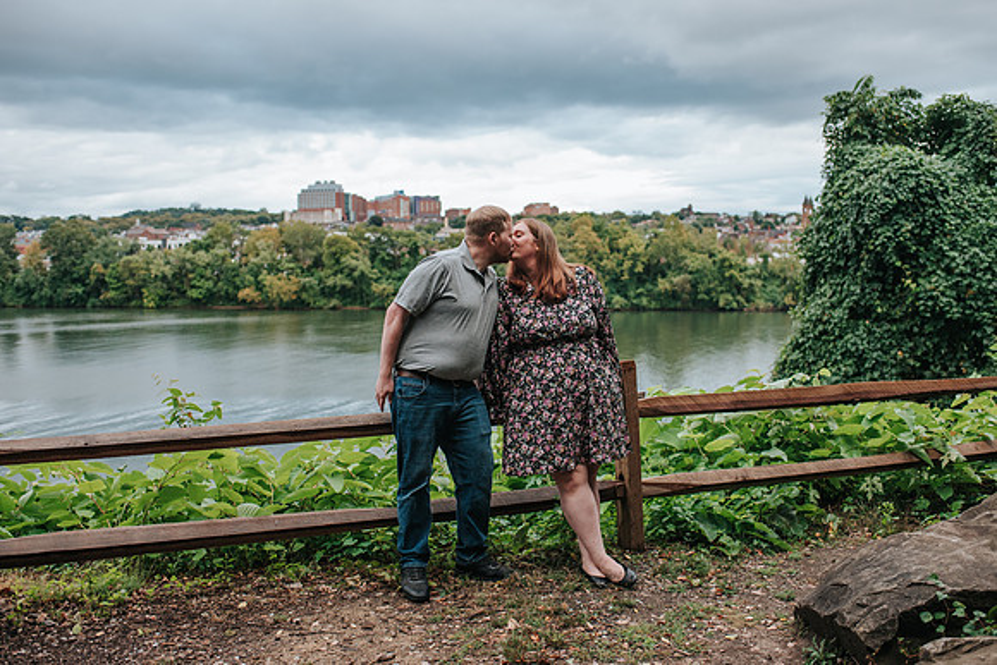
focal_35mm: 37
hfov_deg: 51.4
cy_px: 333
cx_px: 516
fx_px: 1035
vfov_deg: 35.6
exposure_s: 1/800
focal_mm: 35
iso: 720
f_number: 3.2
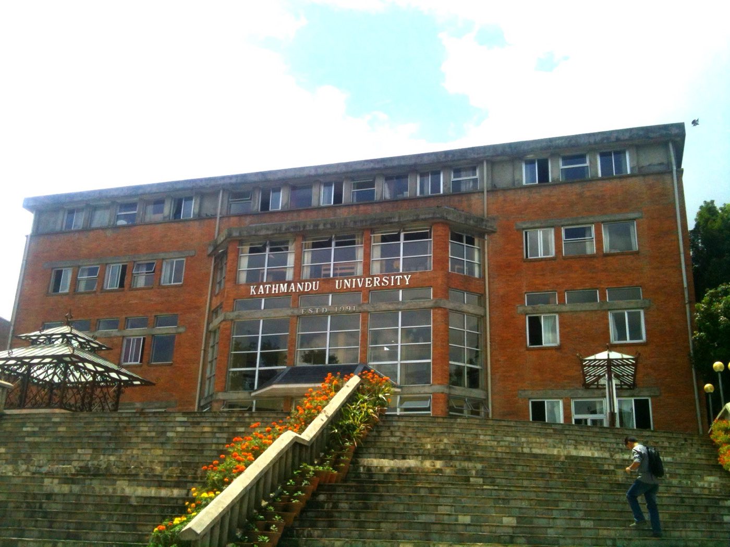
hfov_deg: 52.6
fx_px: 738
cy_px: 274
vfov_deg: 40.7
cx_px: 365
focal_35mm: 35
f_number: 2.8
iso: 64
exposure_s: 1/1081
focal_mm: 3.85
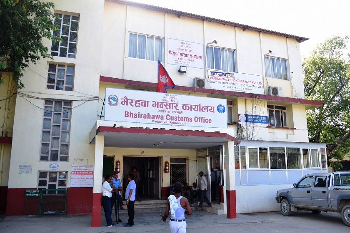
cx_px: 175
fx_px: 292
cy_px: 116
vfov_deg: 43.6
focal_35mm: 30
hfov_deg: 61.9
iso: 100
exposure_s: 1/60
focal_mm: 20
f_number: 5.6
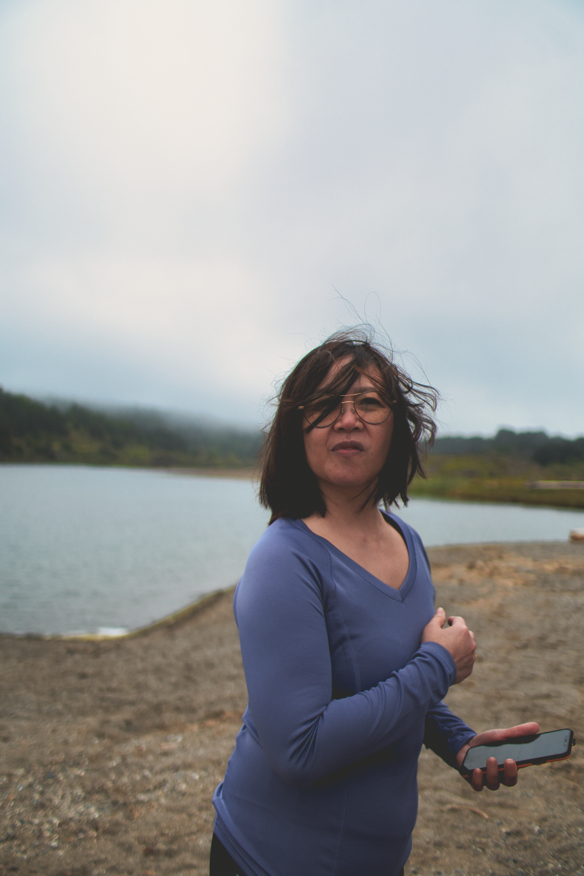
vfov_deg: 53.1
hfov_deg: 36.9
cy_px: 438
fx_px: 876
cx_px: 292
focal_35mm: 36
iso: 100
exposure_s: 1/4000
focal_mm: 24
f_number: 1.8
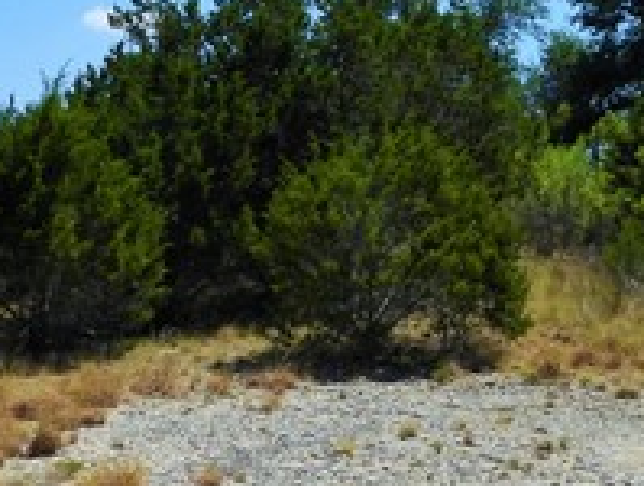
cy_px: 292
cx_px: 460
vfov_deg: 19.2
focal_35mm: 77
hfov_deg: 25.1
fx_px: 1435
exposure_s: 1/2000
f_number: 3.2
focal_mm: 4.3
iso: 100
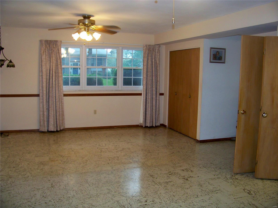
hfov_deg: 55.4
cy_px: 104
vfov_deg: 42.9
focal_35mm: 33
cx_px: 139
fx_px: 265
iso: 200
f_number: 2.8
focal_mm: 5.85
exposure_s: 1/30
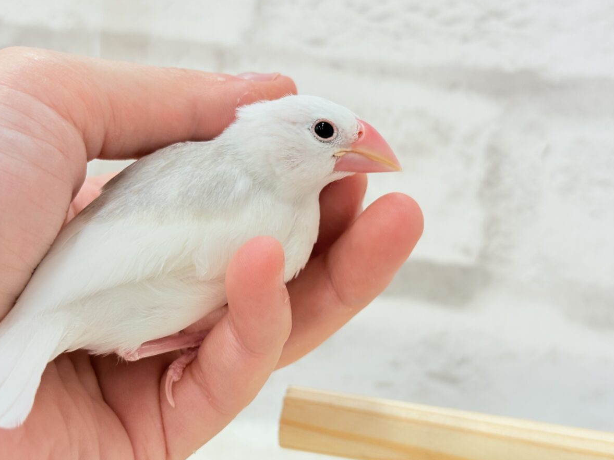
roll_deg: -4.7
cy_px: 231
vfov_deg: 27.5
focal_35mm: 53
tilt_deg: -7.9
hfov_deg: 36.2
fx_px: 940
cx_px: 308
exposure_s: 1/50
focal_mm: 5.96
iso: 40
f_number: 1.6
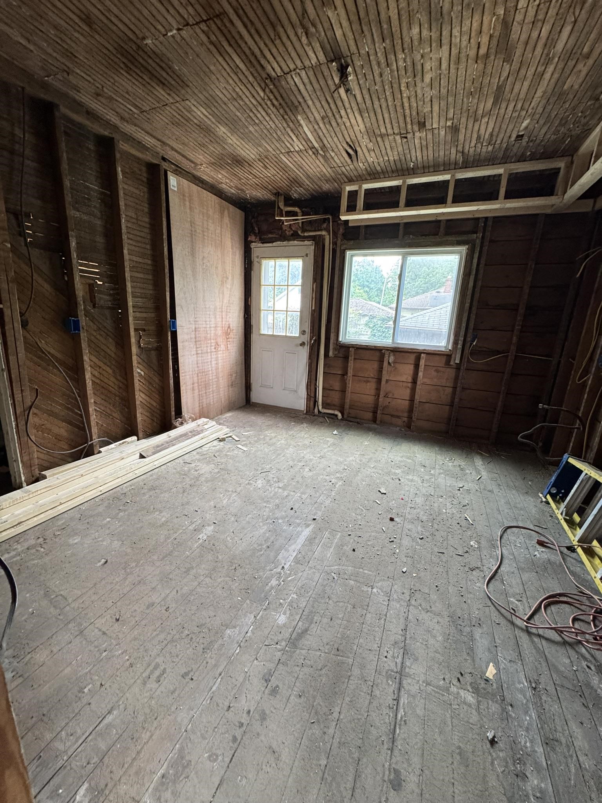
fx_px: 325
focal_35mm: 14
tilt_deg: -15.0
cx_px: 301
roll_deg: -1.1
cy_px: 402
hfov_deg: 85.7
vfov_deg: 102.1
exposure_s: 1/98
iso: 320
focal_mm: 2.22
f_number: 2.2
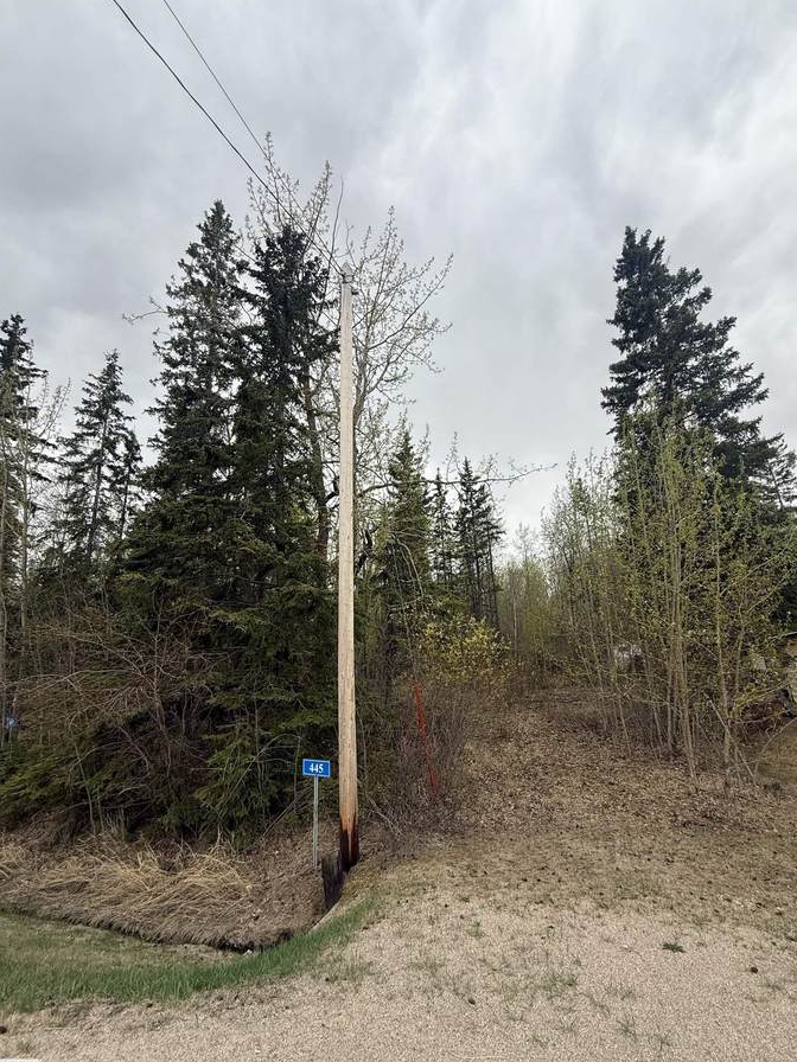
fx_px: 460
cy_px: 557
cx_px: 416
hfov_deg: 81.7
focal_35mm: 15
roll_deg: +0.9
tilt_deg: +14.4
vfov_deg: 98.1
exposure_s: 1/368
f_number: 2.2
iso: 50
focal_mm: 2.22
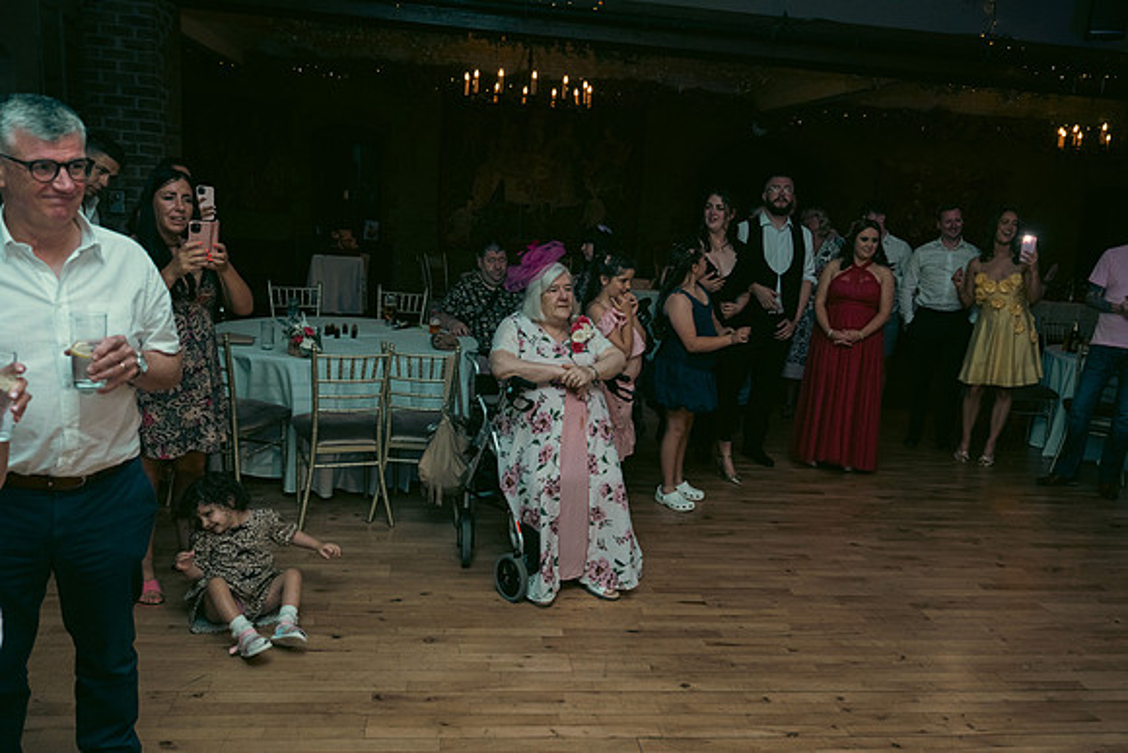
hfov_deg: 63.6
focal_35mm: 29
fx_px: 909
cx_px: 564
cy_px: 376
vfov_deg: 45.0
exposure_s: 1/160
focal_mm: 29
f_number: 3.5
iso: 2500
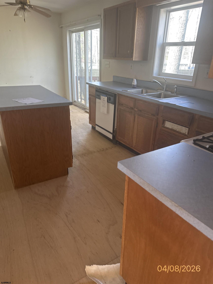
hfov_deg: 56.8
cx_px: 106
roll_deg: -0.8
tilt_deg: -21.2
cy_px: 142
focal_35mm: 24
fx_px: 197
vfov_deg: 71.6
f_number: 1.78
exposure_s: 1/100
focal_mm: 6.86
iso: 250
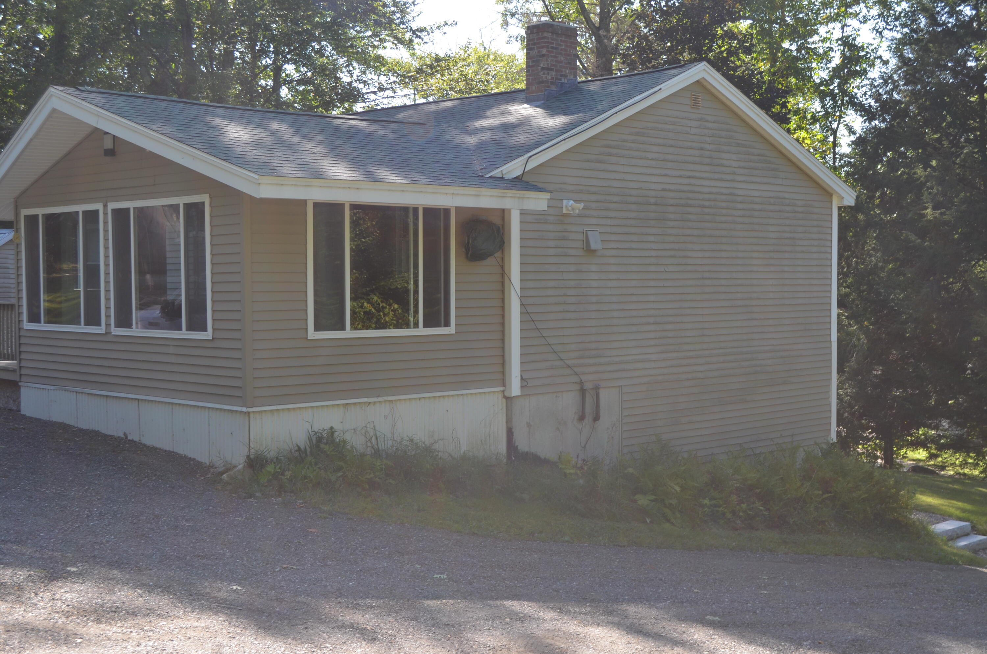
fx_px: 1313
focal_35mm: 48
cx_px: 494
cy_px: 327
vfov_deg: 28.0
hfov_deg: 41.2
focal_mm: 32
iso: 200
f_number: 6.3
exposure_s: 1/160
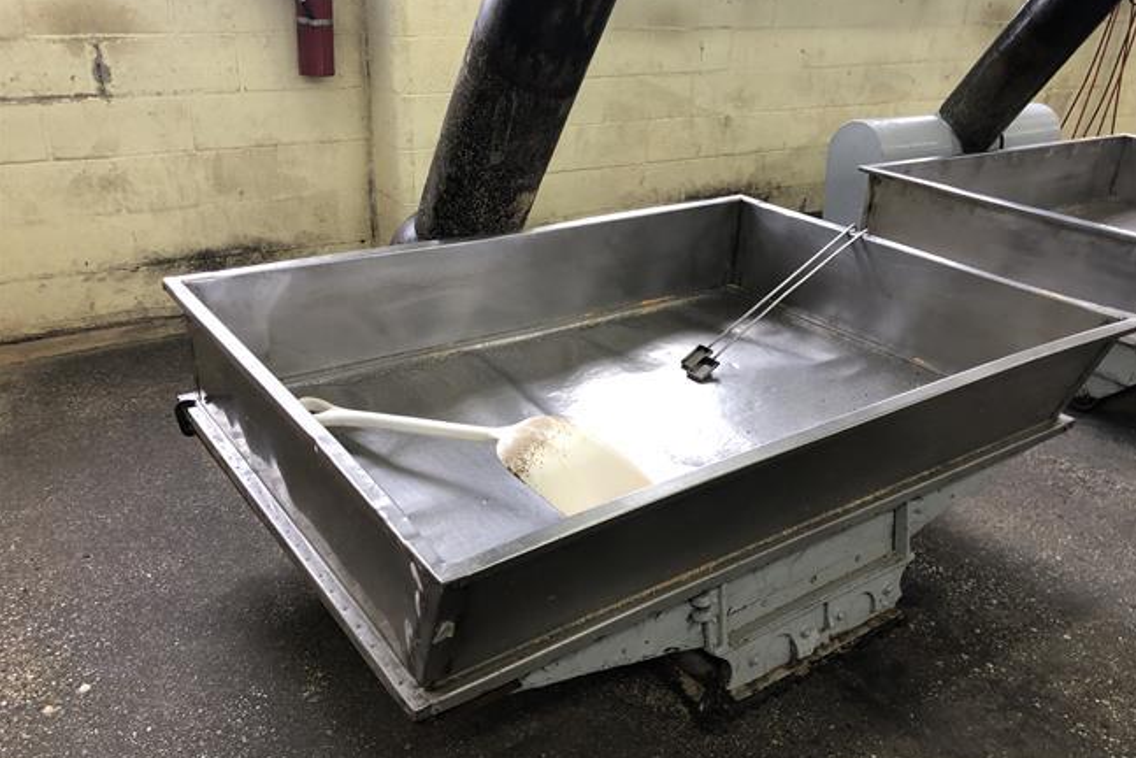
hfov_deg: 61.9
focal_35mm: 30
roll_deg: -3.2
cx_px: 582
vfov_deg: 43.6
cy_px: 402
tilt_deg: -27.7
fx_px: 947
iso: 40
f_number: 1.8
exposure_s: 1/15
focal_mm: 4
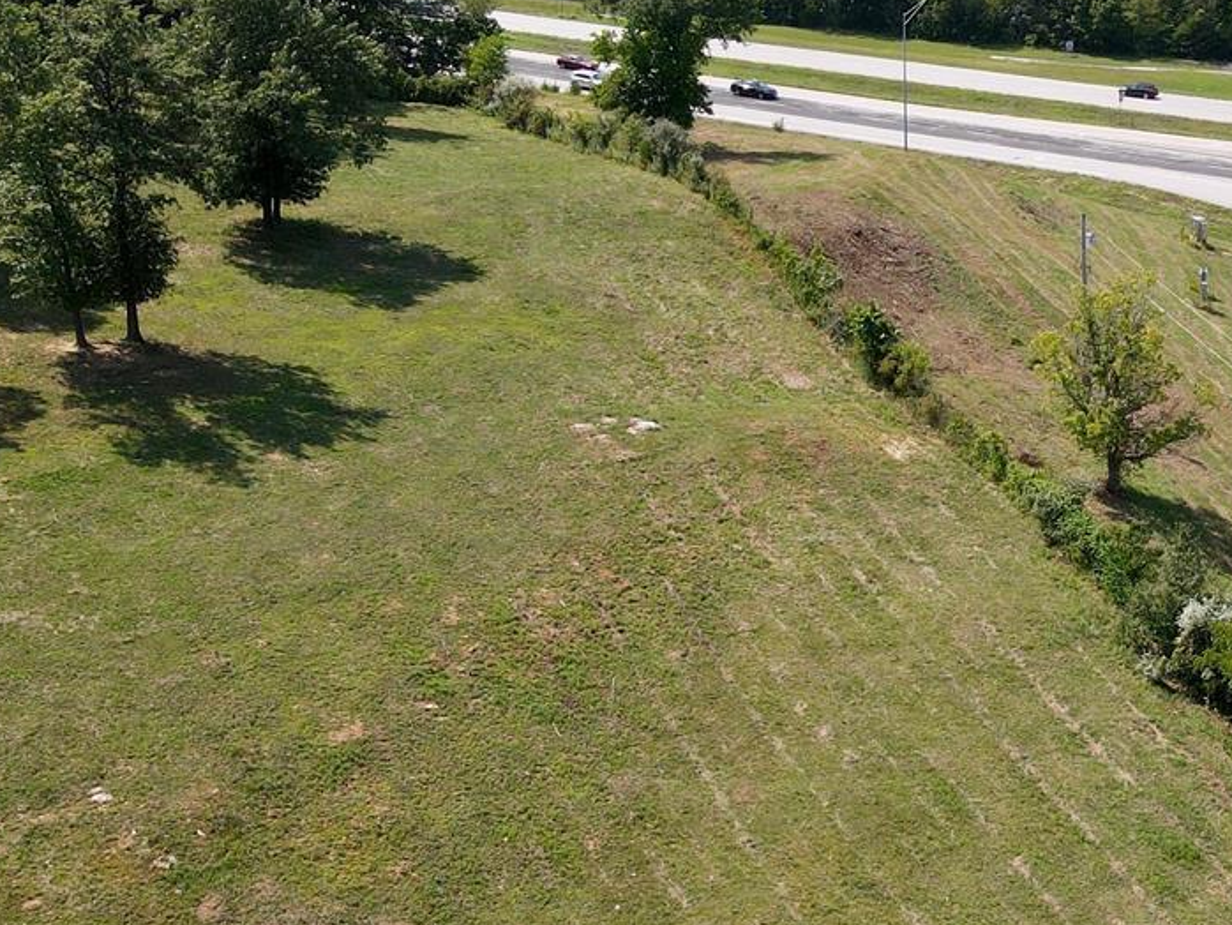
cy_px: 438
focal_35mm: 55
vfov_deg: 26.6
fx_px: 1958
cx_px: 1108
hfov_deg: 33.1
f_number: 2.8
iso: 100
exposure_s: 1/400
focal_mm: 4.5
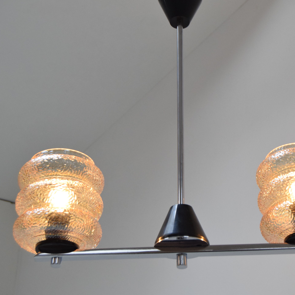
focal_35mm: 75
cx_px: 183
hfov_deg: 23.0
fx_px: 723
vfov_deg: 23.1
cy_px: 143
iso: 1600
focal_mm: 38
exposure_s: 1/160
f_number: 6.3
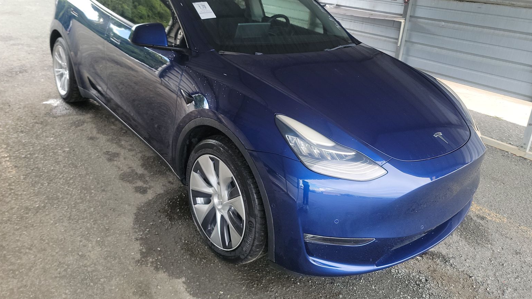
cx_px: 266
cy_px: 96
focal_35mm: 27
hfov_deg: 69.8
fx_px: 381
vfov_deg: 42.3
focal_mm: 6.7
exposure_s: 1/59
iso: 69
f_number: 1.8
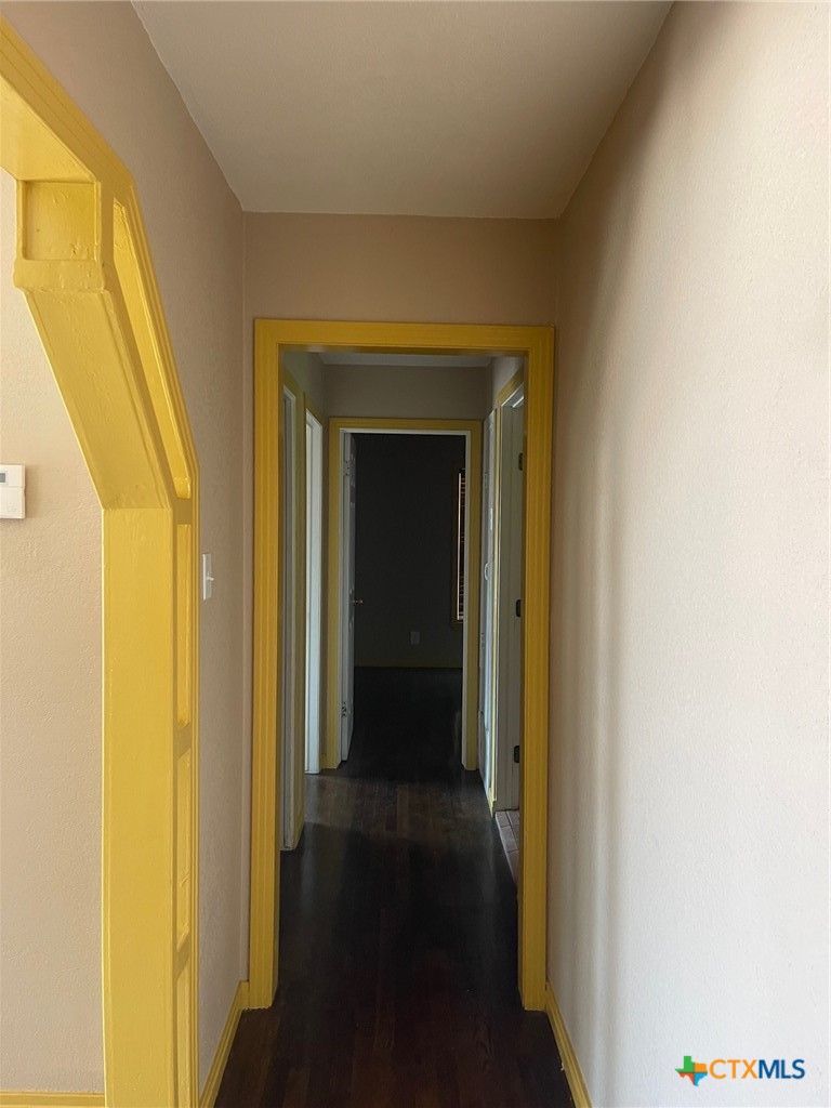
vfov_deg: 67.3
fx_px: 832
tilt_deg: -1.8
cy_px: 554
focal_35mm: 26
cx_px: 416
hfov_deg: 53.1
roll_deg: -2.9
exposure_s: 1/97
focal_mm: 5.1
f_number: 1.6
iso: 125
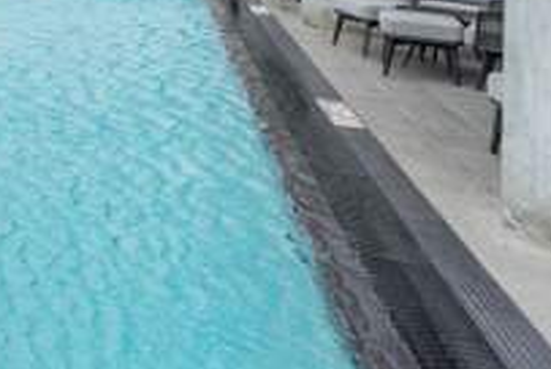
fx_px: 904
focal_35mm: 59
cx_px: -383
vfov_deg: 20.5
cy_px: -142
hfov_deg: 23.0
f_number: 9
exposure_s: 1/640
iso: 250
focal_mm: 10
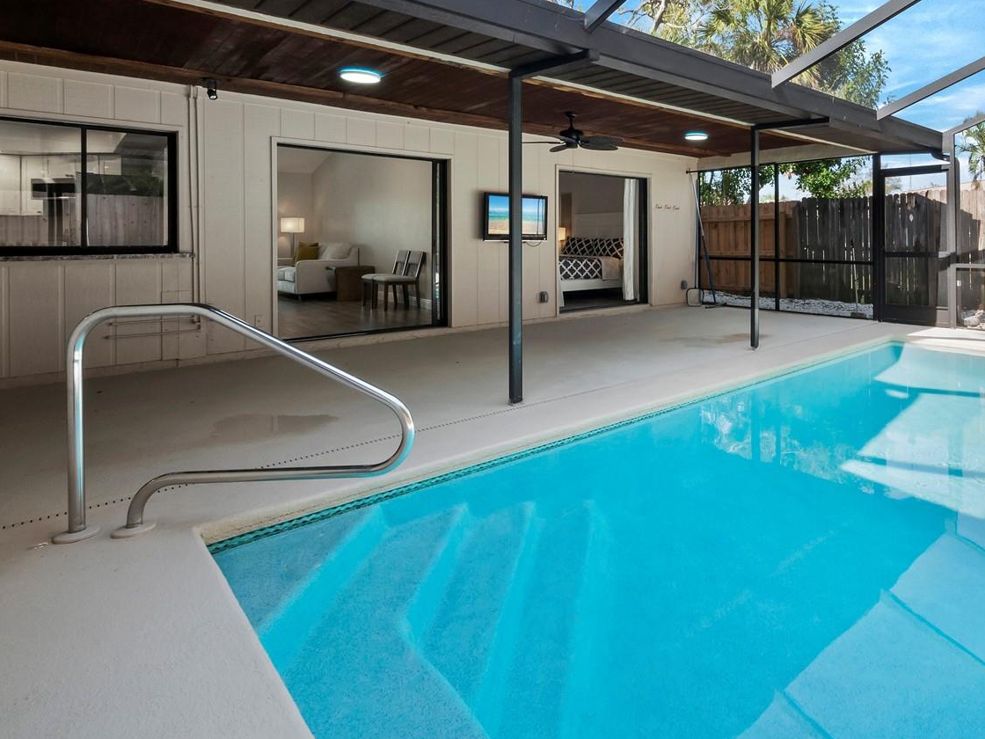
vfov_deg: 64.1
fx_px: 569
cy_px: 241
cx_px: 660
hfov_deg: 79.0
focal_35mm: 20
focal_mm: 7
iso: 400
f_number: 11
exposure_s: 1/25
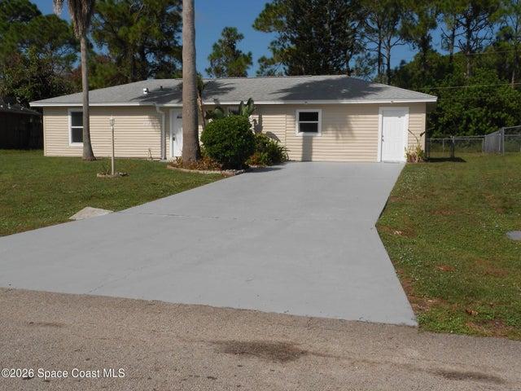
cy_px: 196
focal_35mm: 38
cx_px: 260
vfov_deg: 37.7
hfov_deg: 49.0
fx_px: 572
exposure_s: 1/1250
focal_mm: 6.8
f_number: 4.2
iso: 80
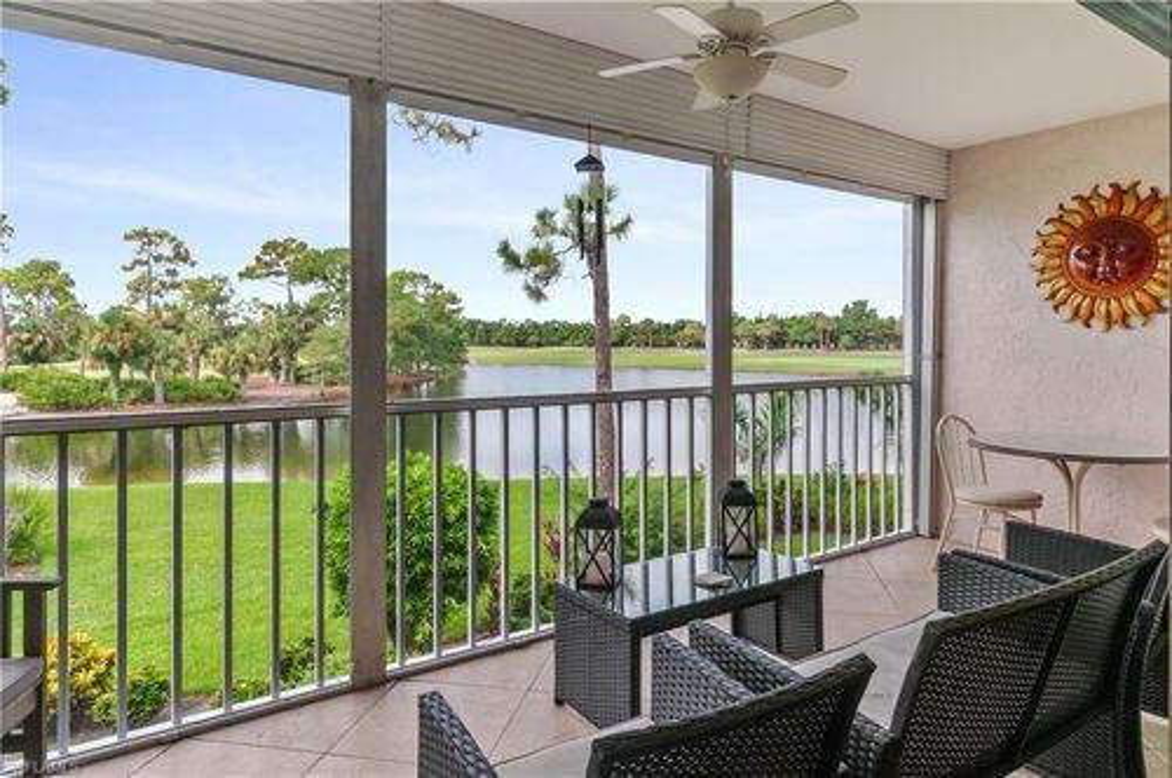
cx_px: 586
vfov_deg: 59.4
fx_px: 683
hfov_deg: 81.3
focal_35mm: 21
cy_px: 389
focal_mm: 14
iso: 200
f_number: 8
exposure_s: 1/40
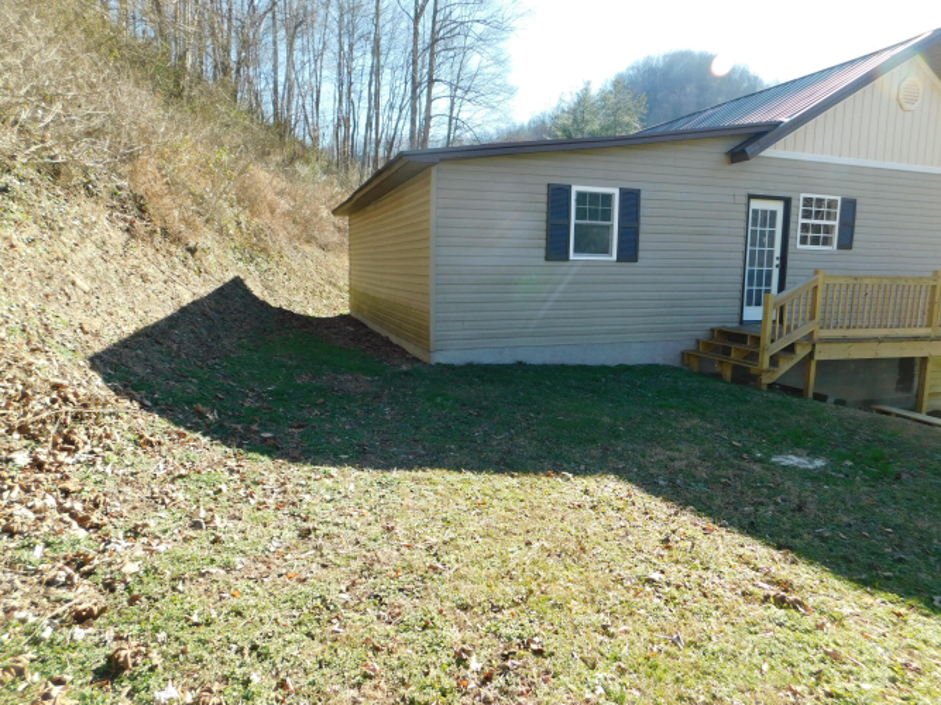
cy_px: 352
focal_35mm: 23
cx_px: 470
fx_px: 625
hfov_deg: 73.9
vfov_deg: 58.9
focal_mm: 4
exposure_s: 1/400
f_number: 3
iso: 125
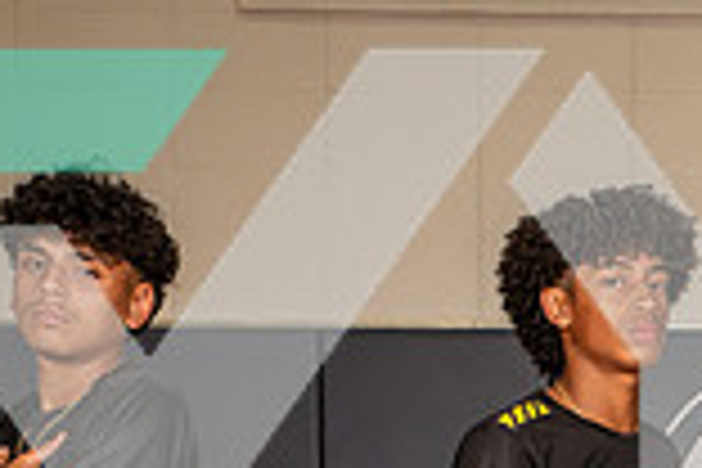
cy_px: 835
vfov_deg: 9.3
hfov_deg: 14.0
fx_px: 2749
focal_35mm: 141
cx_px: 918
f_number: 6.3
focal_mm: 38
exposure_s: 1/320
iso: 800
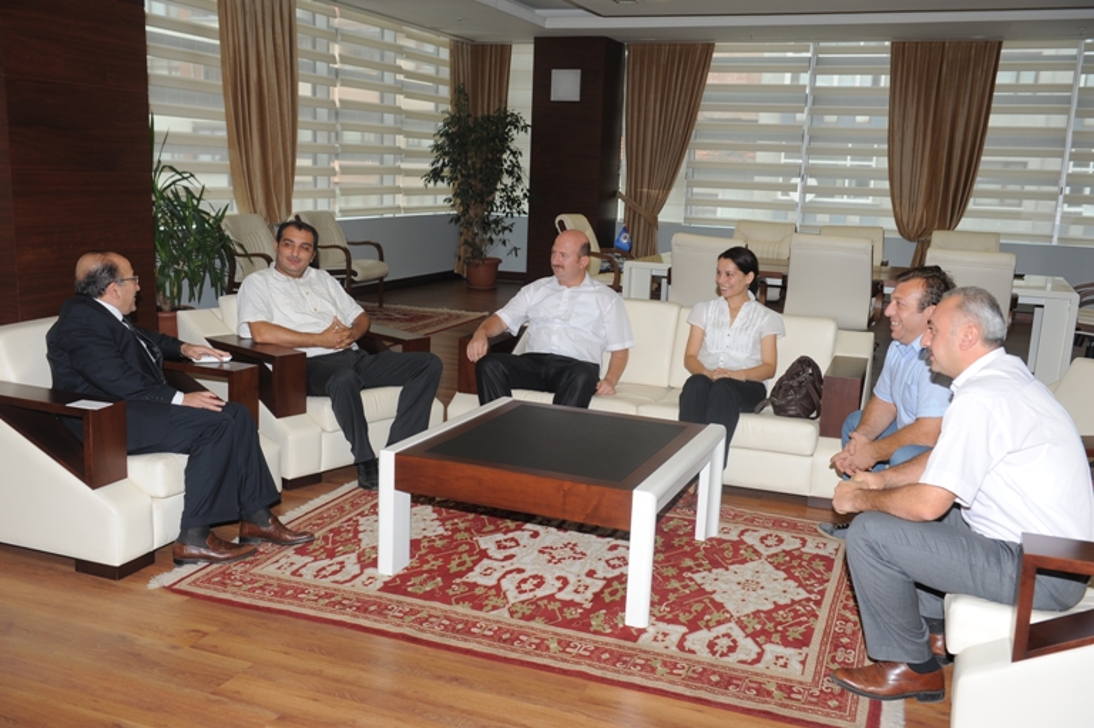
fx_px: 1063
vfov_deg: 37.8
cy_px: 364
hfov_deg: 54.5
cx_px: 547
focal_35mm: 35
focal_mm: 35
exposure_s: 1/60
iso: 250
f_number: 5
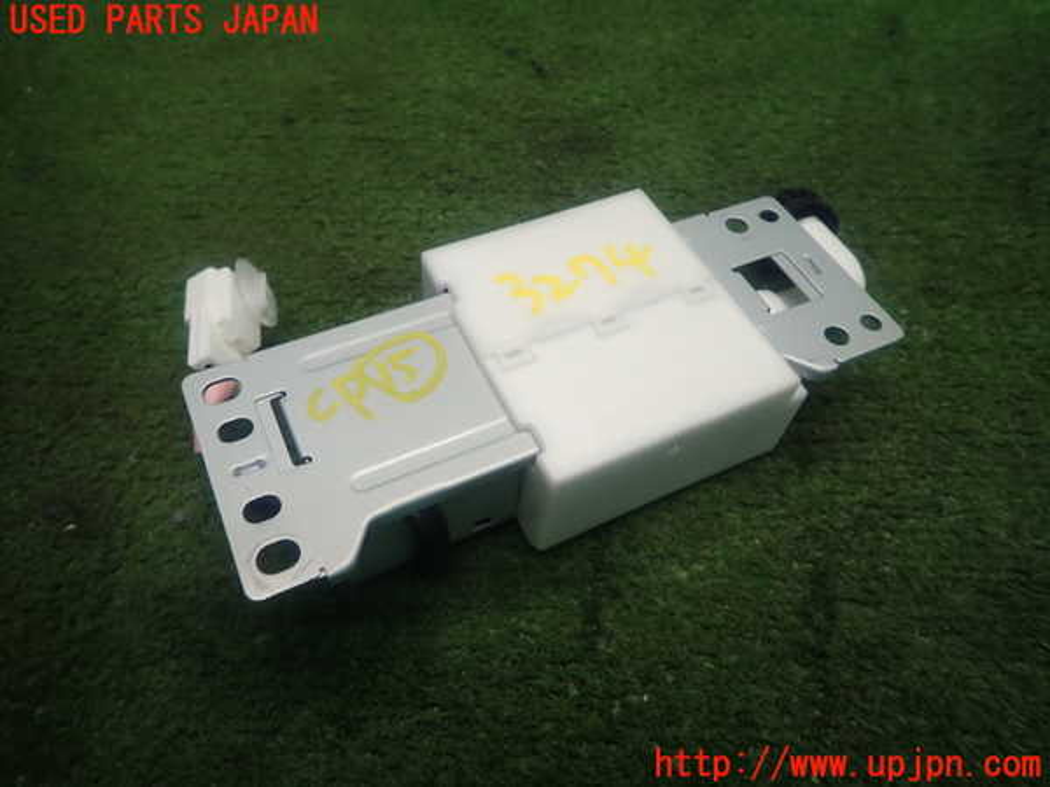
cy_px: 394
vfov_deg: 54.9
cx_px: 525
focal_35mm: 25
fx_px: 758
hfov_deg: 69.4
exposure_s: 1/60
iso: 100
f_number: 2
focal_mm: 4.5
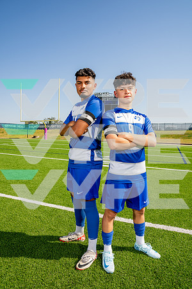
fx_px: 192
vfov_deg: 73.7
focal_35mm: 24
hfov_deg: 53.1
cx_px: 96
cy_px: 144
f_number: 7.1
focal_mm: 24
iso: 50
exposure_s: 1/125
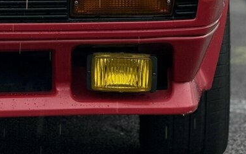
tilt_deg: -3.5
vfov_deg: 3.9
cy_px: -96
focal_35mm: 332
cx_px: 64
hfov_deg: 6.3
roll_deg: -0.5
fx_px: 2225
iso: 64
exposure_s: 1/258
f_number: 2.8
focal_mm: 15.66
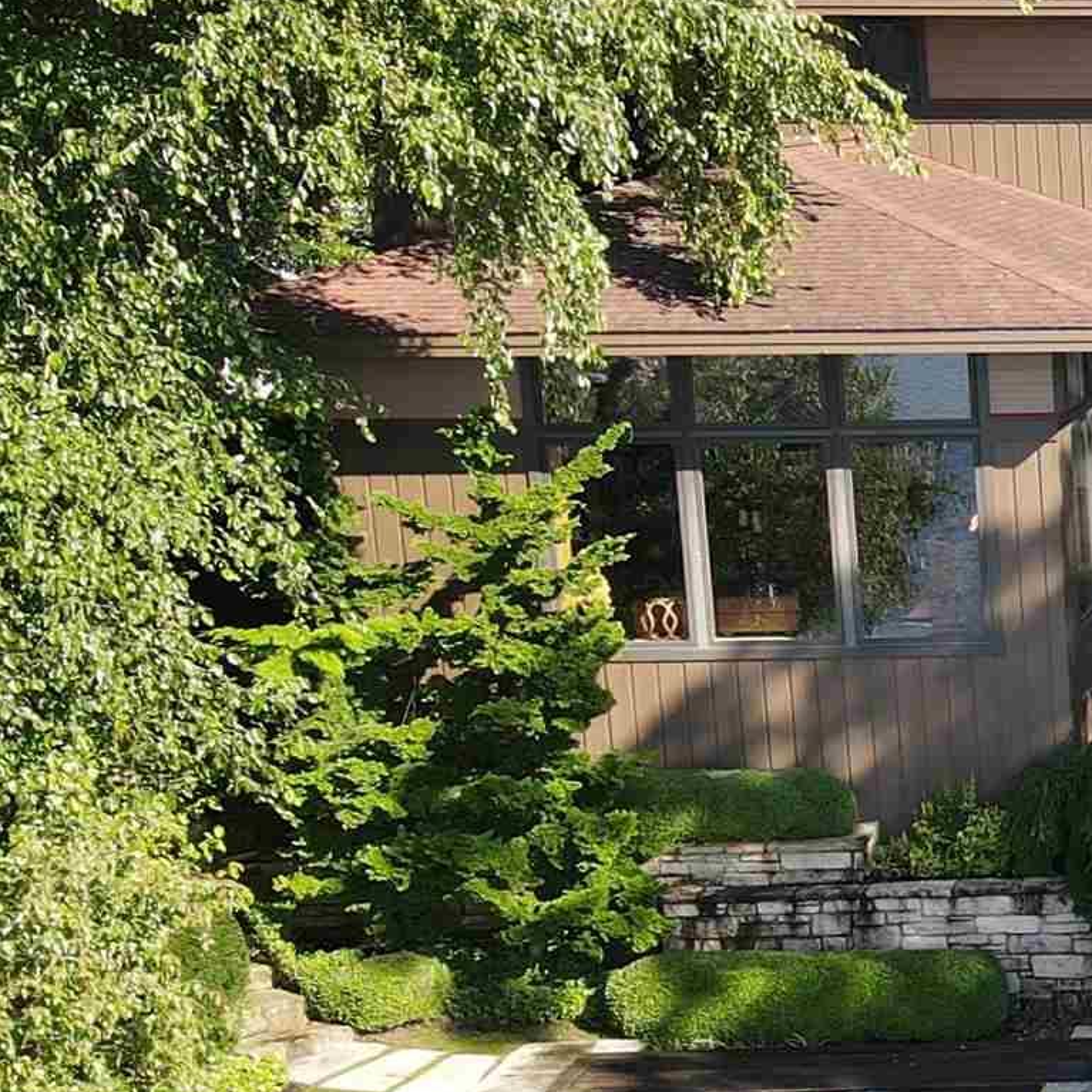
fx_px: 3034
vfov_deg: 20.3
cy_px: 813
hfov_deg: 17.3
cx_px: 1867
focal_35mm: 85
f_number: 2.8
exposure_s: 1/200
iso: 100
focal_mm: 4.5
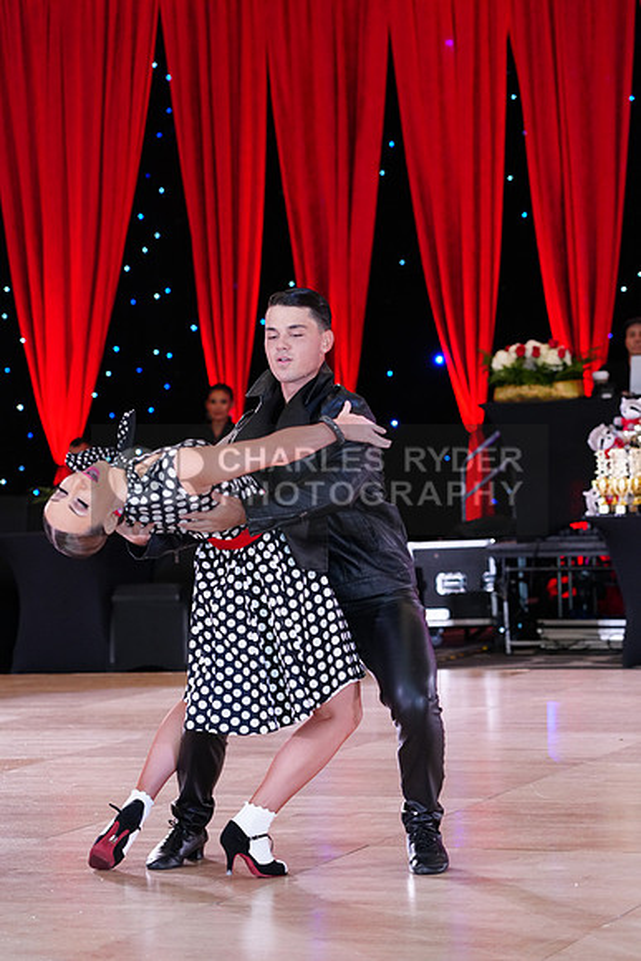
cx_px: 320
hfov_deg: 13.0
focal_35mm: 105
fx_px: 2802
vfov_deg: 19.5
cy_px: 480
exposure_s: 1/250
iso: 2500
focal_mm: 105
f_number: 4
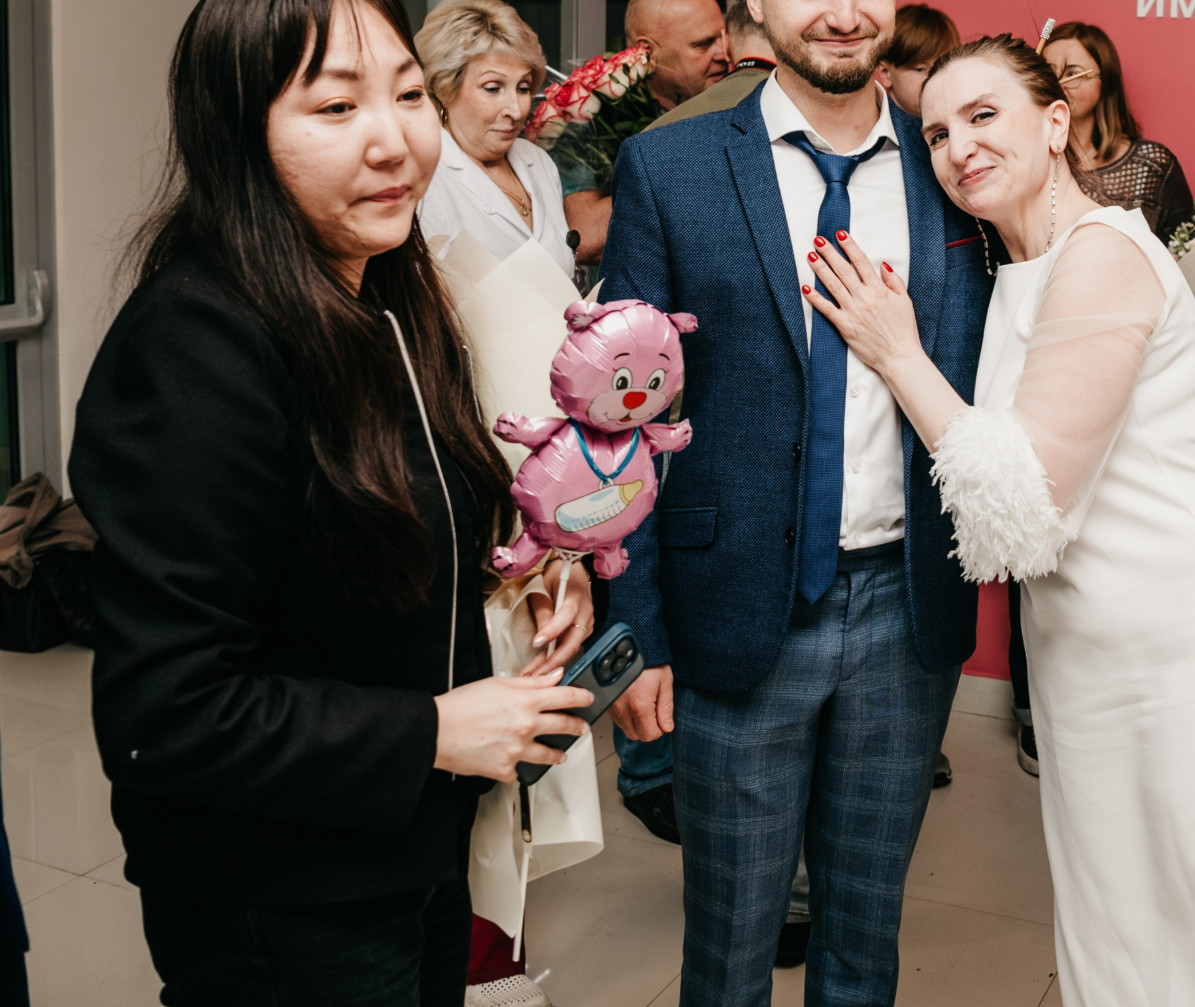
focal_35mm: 43
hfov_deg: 40.9
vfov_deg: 35.4
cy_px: 299
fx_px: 1553
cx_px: 895
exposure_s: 1/160
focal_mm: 24
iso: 125
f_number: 4
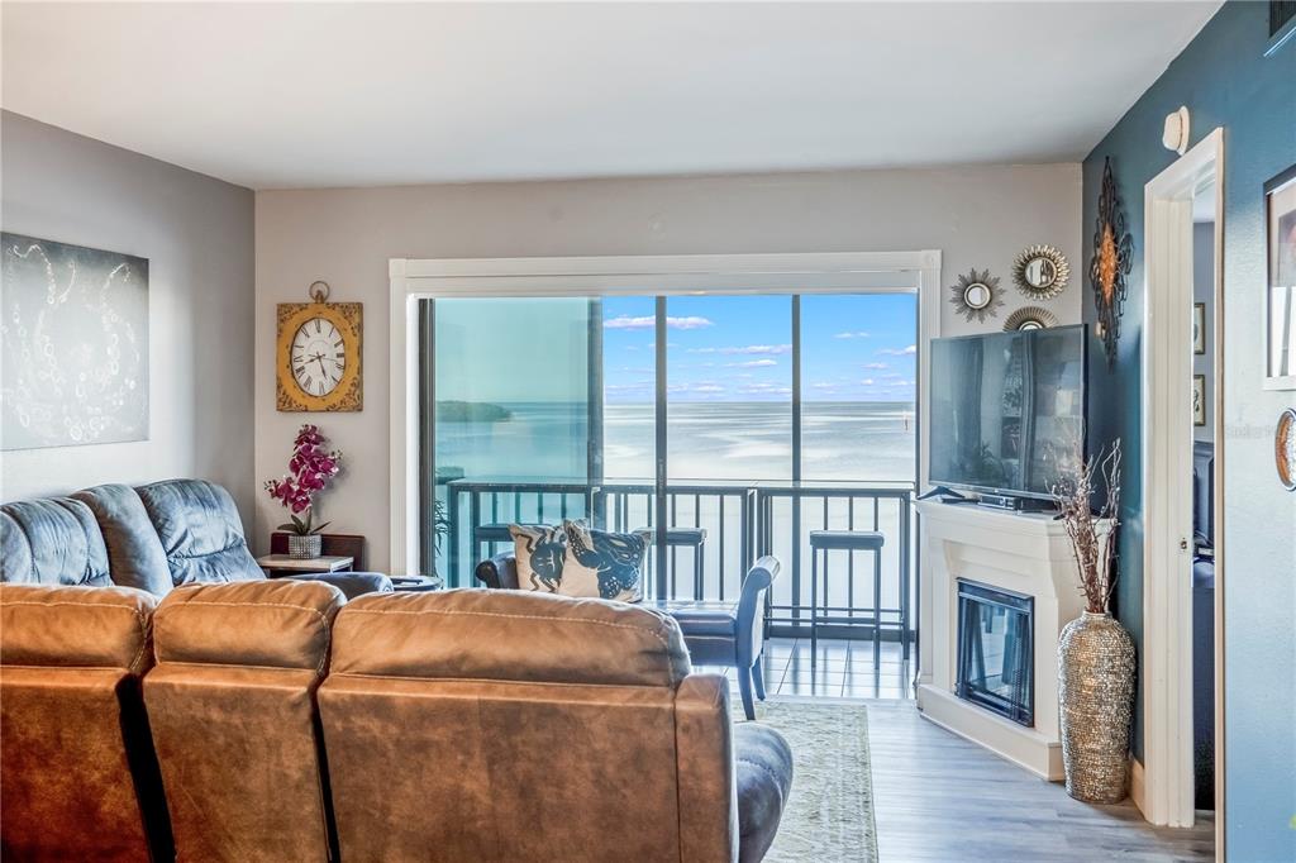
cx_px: 648
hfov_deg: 55.8
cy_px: 432
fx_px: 1224
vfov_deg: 38.9
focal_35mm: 34
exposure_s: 1/2500
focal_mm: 34
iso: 400
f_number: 8
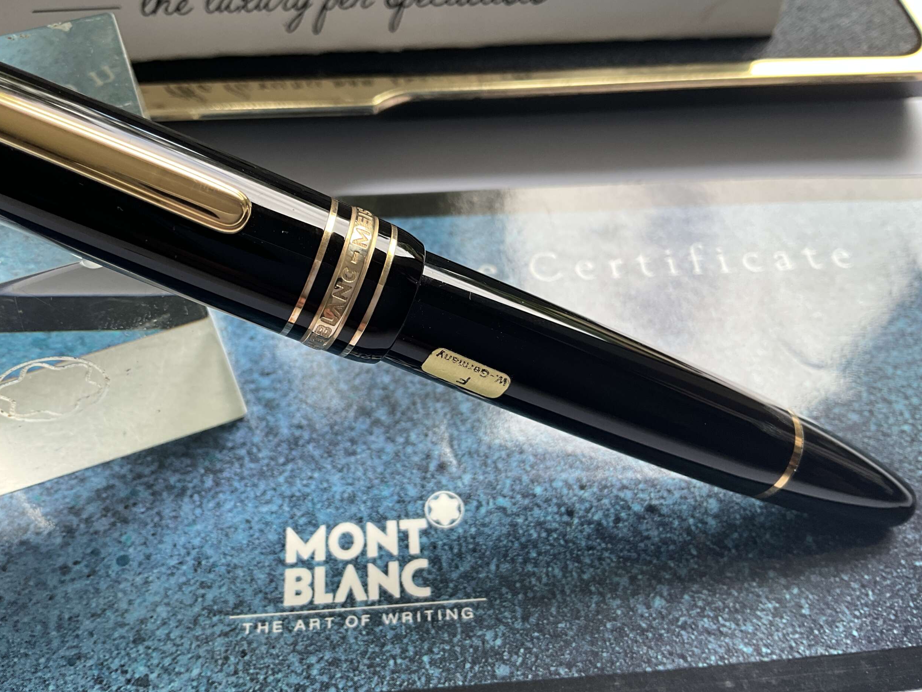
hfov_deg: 60.0
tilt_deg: -57.5
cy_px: 340
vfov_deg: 46.8
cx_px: 449
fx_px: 799
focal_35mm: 30
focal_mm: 3
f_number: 1.8
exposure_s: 1/122
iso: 32
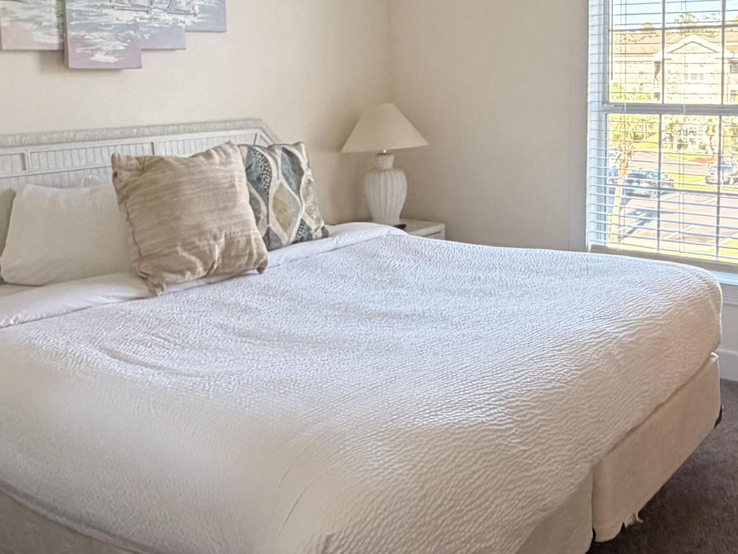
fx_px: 874
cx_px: 466
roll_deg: -0.1
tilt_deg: -4.3
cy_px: 135
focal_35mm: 41
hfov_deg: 45.3
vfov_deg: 34.4
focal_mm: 2.22
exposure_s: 1/120
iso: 200
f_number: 2.2
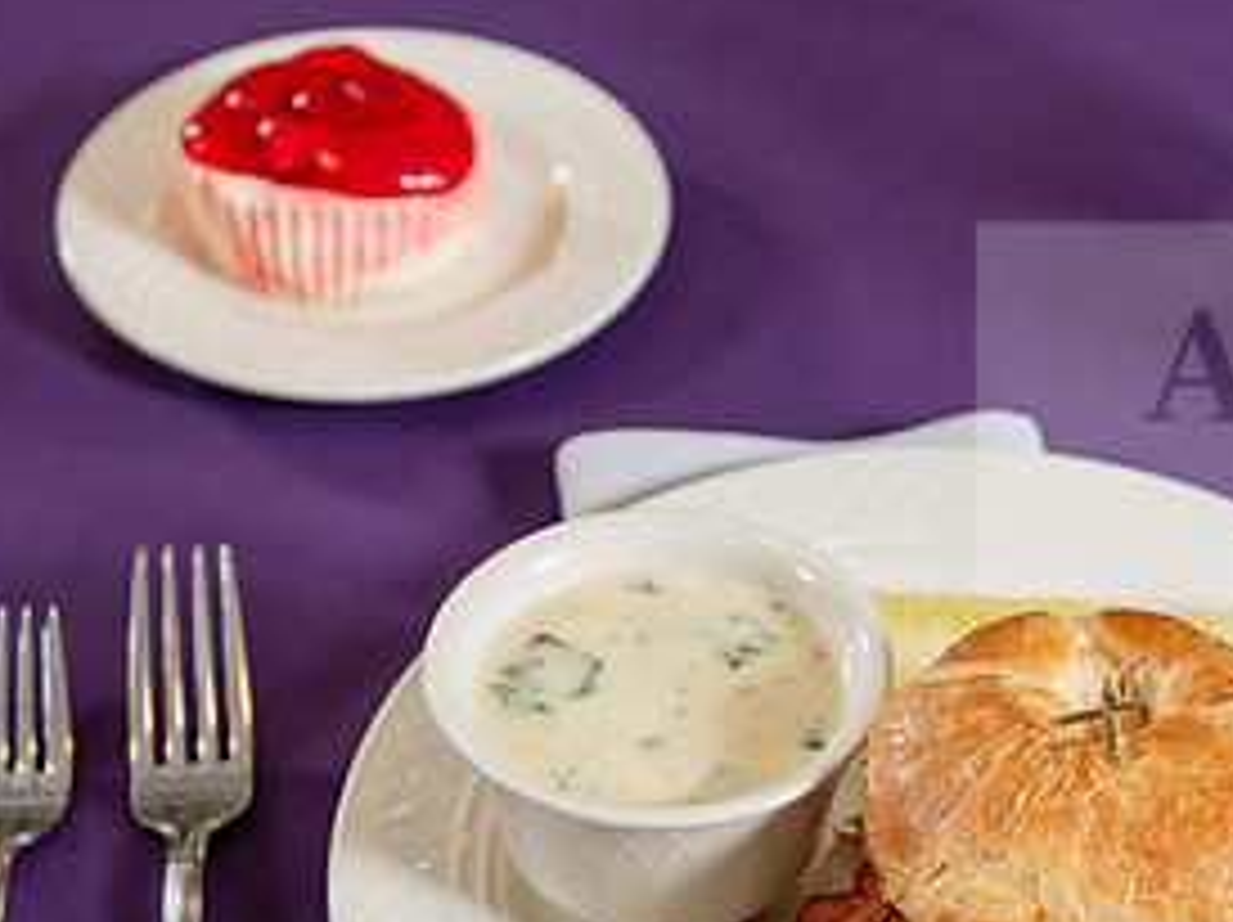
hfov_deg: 17.5
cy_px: 767
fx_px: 3986
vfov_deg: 13.1
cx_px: 842
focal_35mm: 112
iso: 400
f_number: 4
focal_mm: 55
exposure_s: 1/160
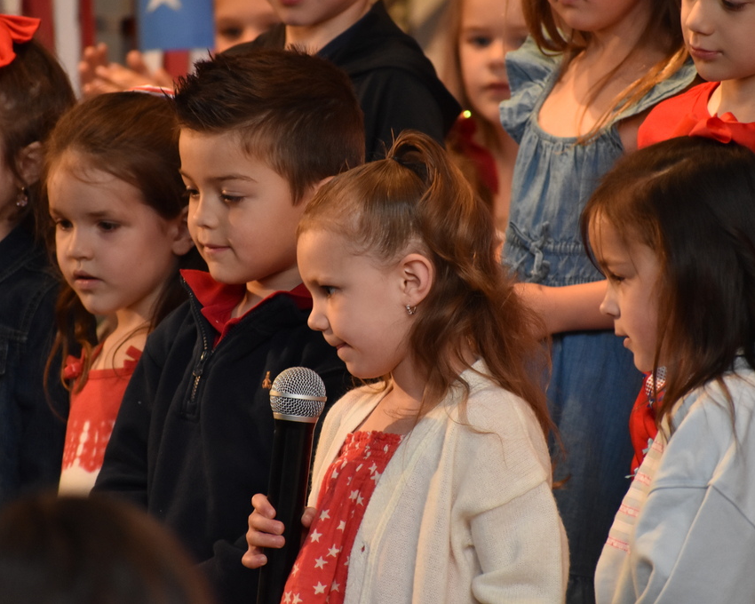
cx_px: 369
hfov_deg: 3.8
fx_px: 11374
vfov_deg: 3.0
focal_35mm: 509
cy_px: 302
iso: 1600
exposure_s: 1/125
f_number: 6.3
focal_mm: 300
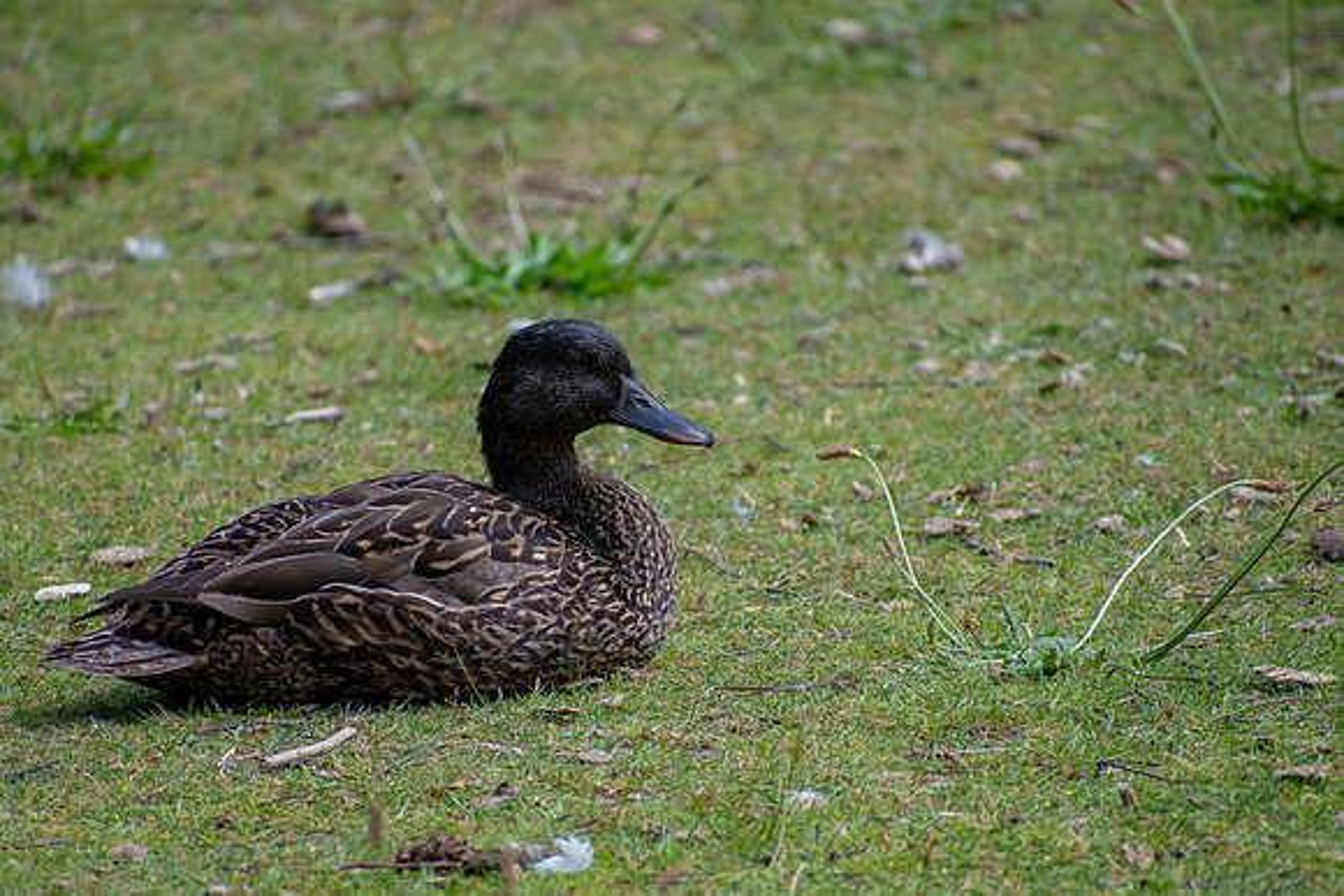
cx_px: 600
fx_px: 20417
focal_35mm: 547
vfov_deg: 2.5
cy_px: 544
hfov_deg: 3.8
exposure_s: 1/800
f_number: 6.3
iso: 400
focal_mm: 300
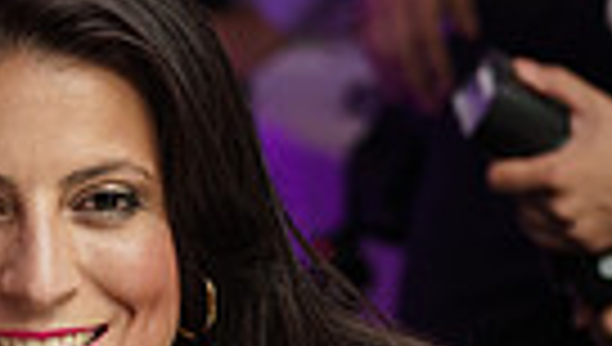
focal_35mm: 334
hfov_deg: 6.4
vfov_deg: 3.6
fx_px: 5429
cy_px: 470
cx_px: -243
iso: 500
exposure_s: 1/250
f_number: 2.5
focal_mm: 50
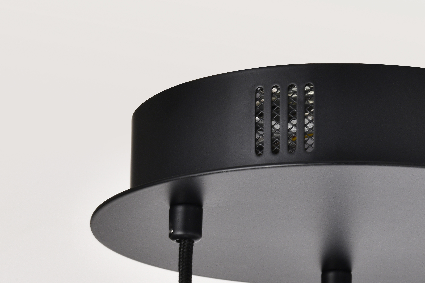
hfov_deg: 10.3
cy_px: 205
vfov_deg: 6.9
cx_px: 337
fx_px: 2349
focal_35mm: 199
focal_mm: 100
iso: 200
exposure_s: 1/30
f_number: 20
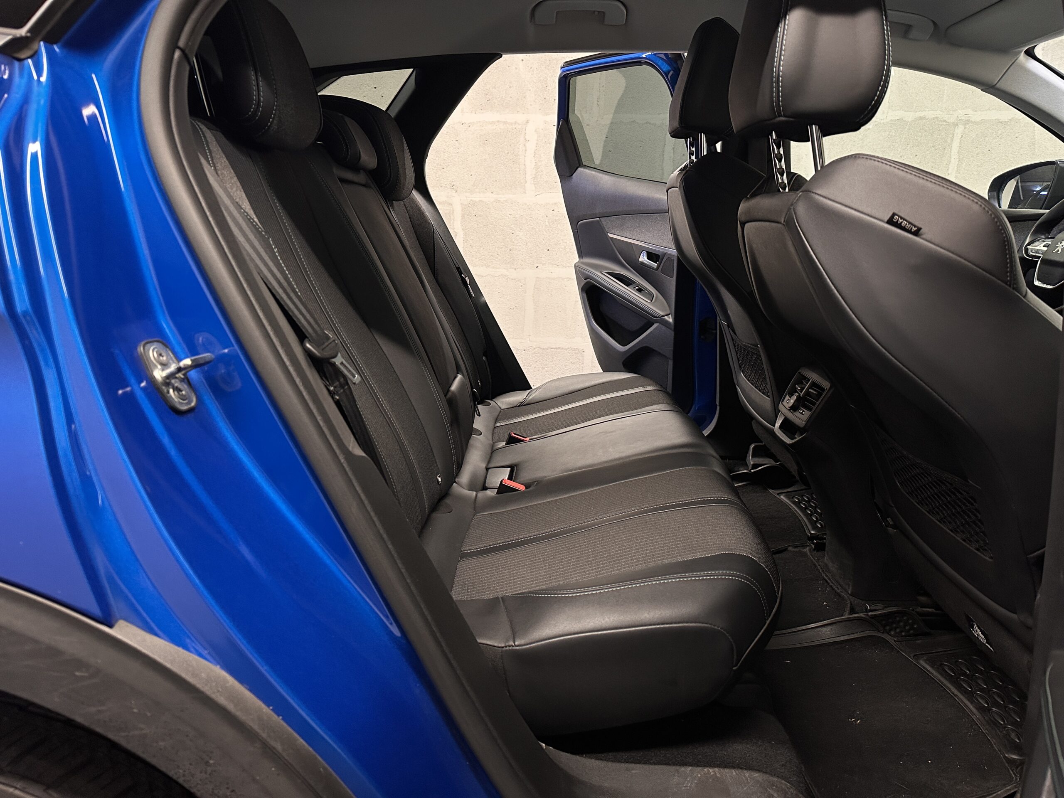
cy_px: 399
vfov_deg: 56.8
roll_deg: -0.4
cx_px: 532
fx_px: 738
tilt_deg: -13.6
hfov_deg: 71.6
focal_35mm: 24
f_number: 1.78
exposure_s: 1/50
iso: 250
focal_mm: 6.86
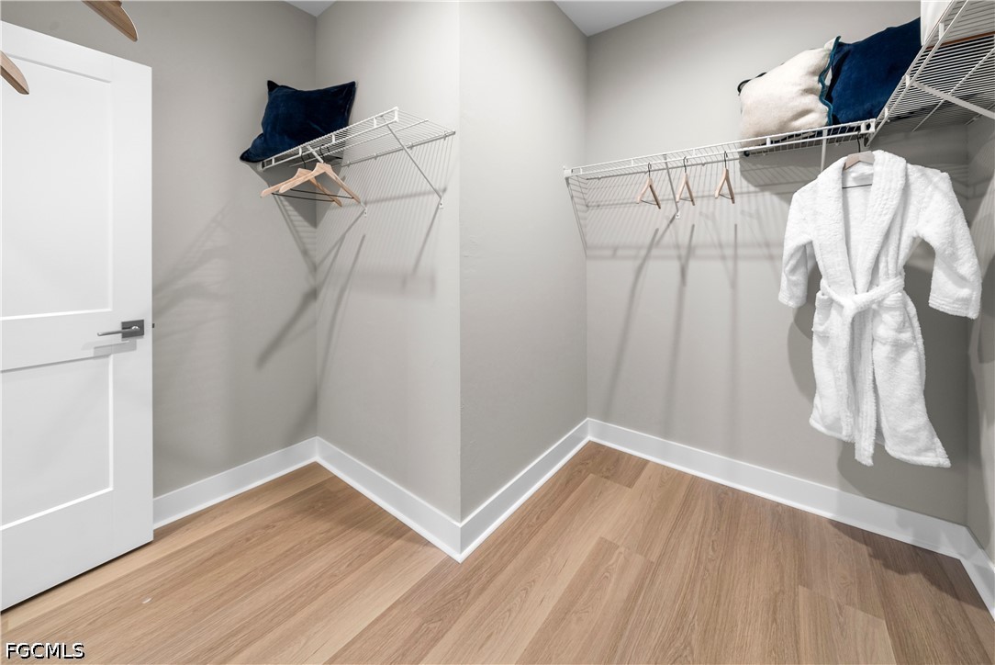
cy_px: 332
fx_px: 332
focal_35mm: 12
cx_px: 498
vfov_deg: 90.1
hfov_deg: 112.6
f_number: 8
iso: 200
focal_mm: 12
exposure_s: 1/8
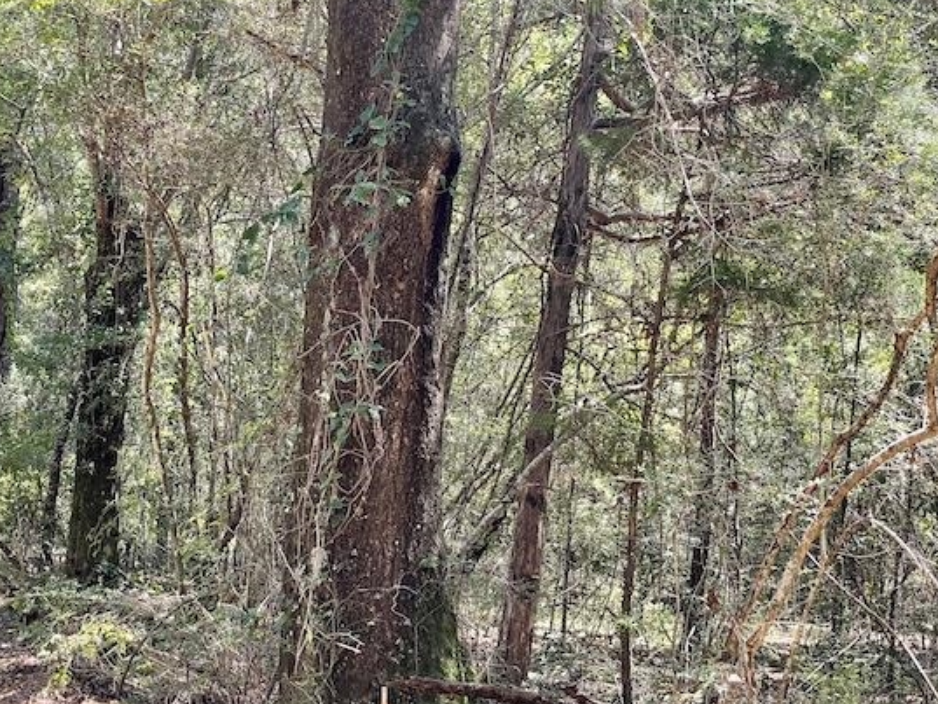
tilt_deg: +3.6
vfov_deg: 23.6
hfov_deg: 31.2
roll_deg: -7.1
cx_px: 496
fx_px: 1680
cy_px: 407
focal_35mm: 62
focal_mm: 6
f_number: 2
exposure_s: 1/99
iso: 32
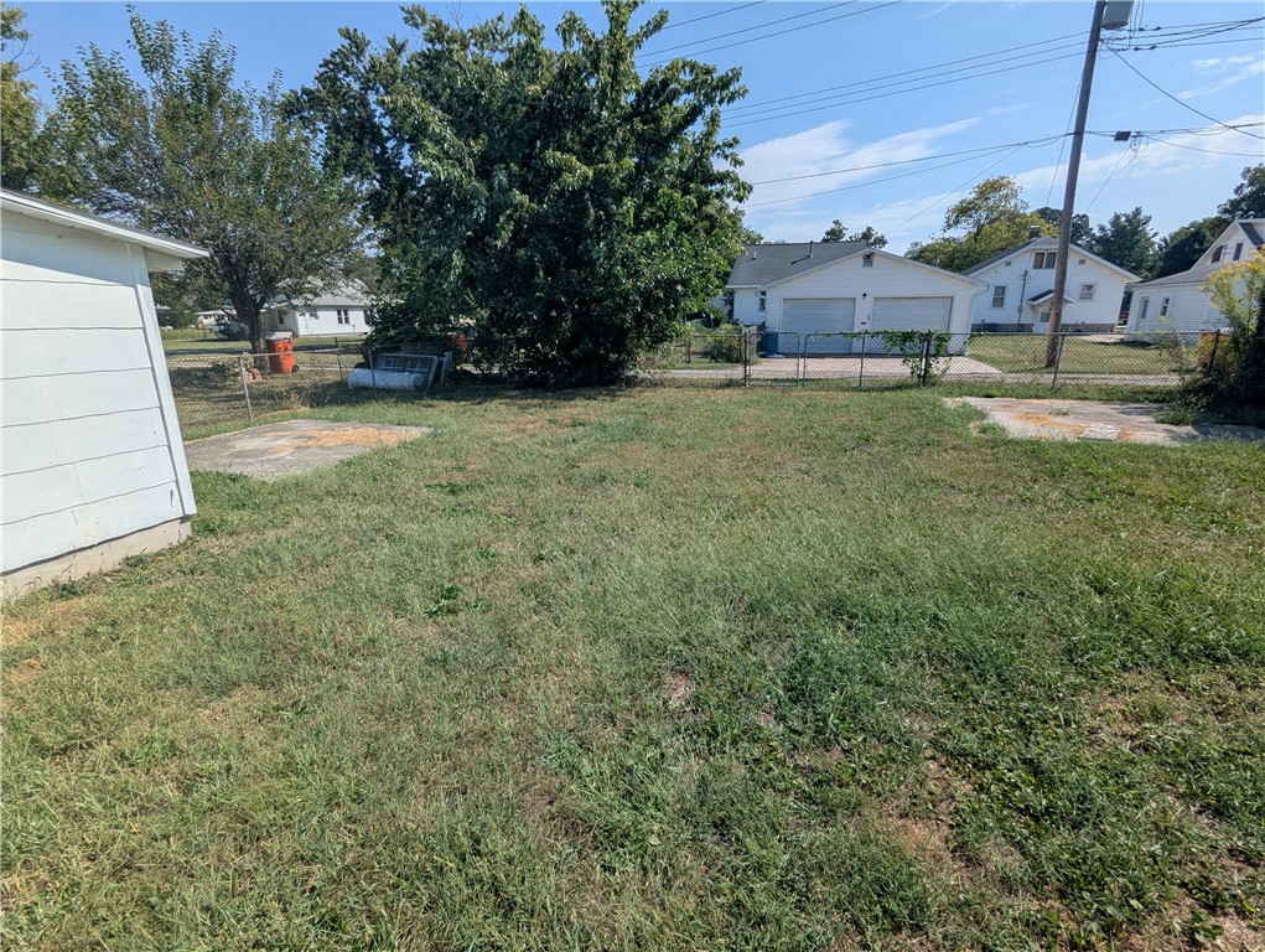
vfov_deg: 78.2
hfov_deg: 94.4
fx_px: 585
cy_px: 476
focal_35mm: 16
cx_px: 632
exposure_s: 1/2513
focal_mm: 2.35
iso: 52
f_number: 2.2
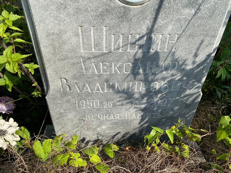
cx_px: 116
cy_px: 86
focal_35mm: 26
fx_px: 174
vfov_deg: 53.1
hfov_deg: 67.3
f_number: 1.8
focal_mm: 4.25
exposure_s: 1/1898
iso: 32
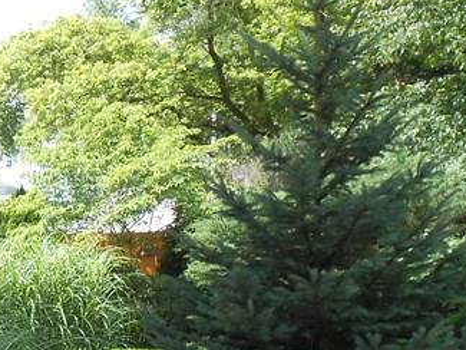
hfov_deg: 17.4
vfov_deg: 13.0
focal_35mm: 107
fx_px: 1441
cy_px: 536
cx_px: -113
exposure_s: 1/200
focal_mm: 6
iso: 80
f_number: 3.9
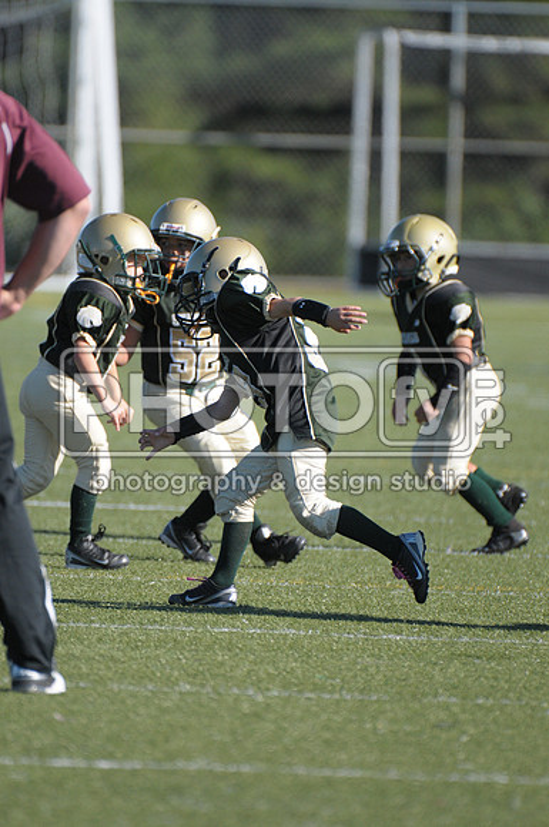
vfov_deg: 3.4
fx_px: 13765
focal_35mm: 600
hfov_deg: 2.3
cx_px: 274
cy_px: 414
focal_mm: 400
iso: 640
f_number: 4
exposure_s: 1/3200
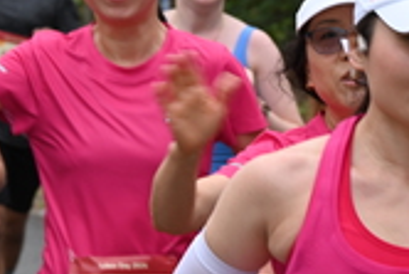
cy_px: -14
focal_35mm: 232
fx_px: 2638
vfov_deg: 5.9
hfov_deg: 8.8
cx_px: 347
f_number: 6
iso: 450
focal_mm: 70
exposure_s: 1/125
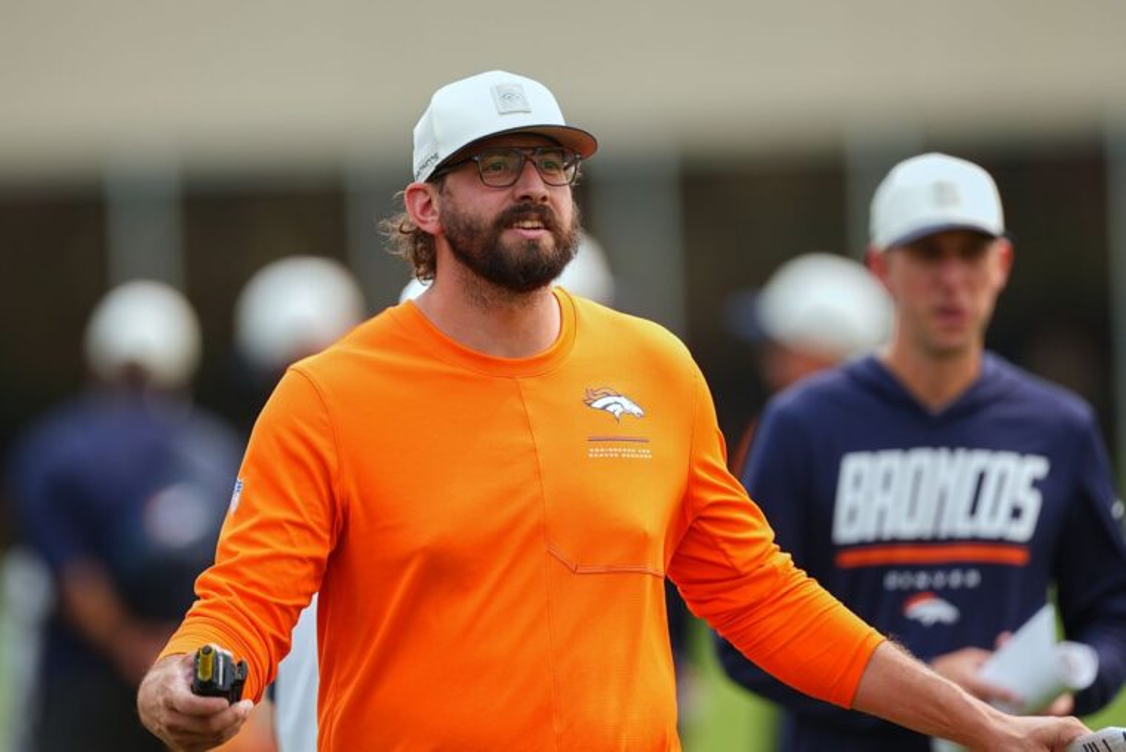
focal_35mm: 900
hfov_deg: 2.3
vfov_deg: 1.5
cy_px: 376
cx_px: 563
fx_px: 28171
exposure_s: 1/800
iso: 200
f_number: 4
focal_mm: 600
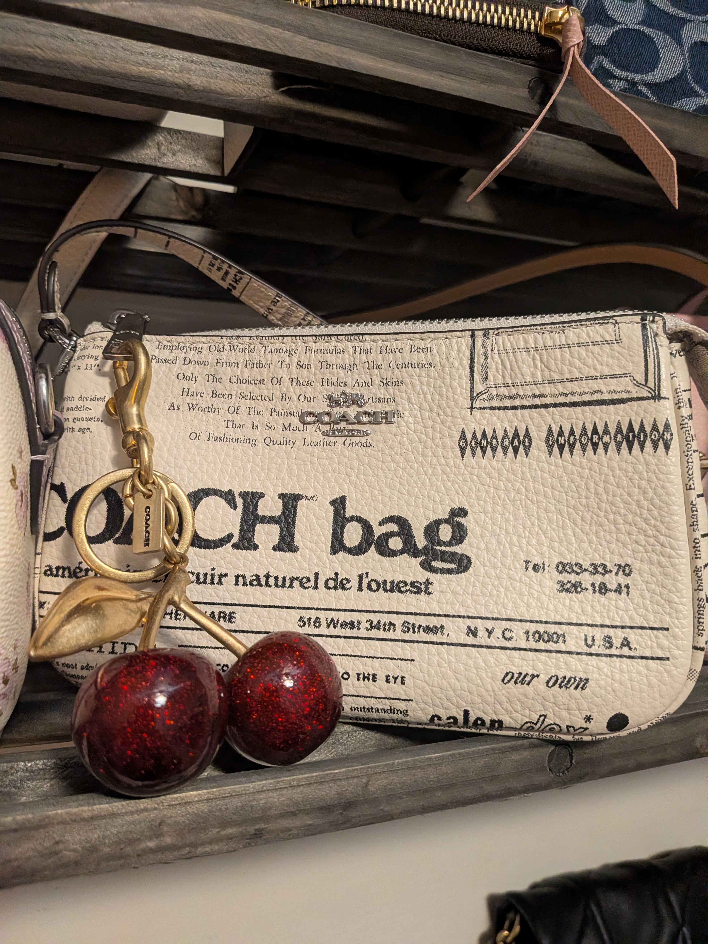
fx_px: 654
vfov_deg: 71.6
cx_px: 354
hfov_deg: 56.8
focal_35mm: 24
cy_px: 472
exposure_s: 1/120
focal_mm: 4.53
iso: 287
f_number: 1.7
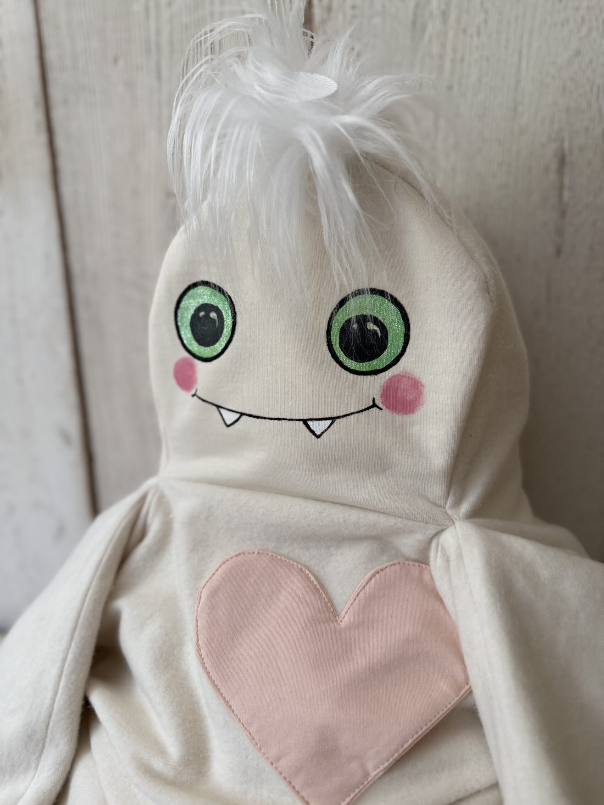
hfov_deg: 56.8
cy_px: 402
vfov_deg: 71.6
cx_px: 302
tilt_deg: -18.8
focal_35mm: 24
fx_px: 558
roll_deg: +3.1
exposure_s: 1/121
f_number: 1.78
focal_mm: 6.76
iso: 200
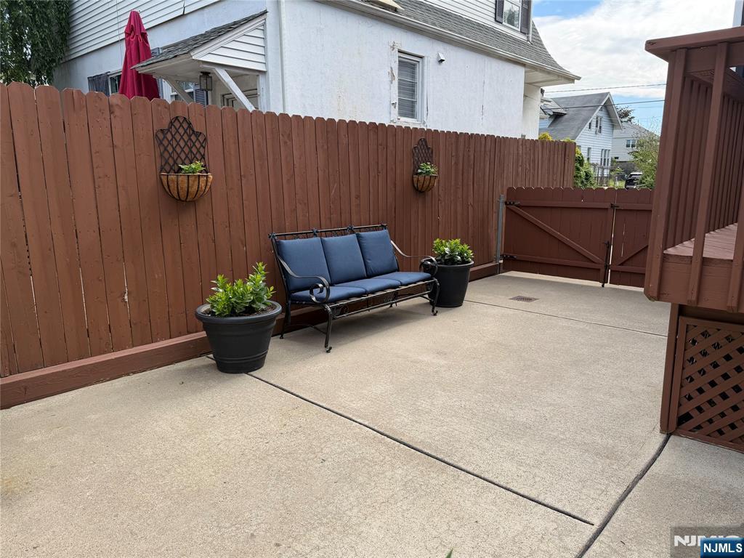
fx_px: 516
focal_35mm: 24
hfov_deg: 71.6
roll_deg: -0.4
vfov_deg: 56.8
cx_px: 372
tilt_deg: -10.7
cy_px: 279
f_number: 1.78
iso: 80
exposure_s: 1/1618
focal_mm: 6.76
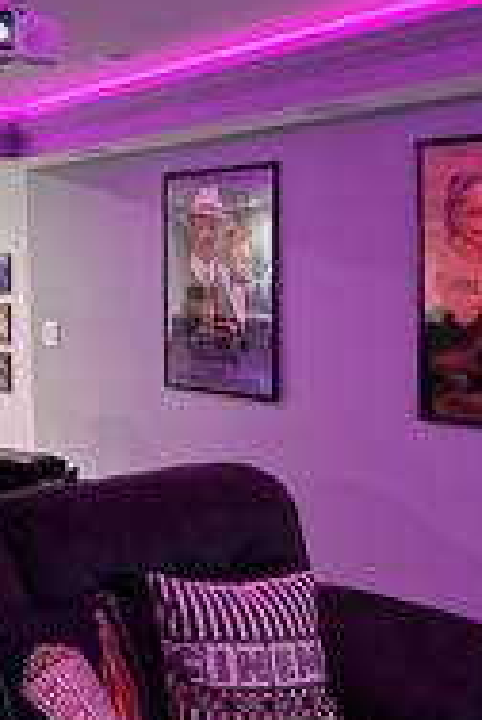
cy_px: 280
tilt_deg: -0.9
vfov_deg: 37.3
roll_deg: +0.5
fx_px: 1060
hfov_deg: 23.9
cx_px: -54
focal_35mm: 53
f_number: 1.78
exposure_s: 1/40
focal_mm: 6.86
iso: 1000
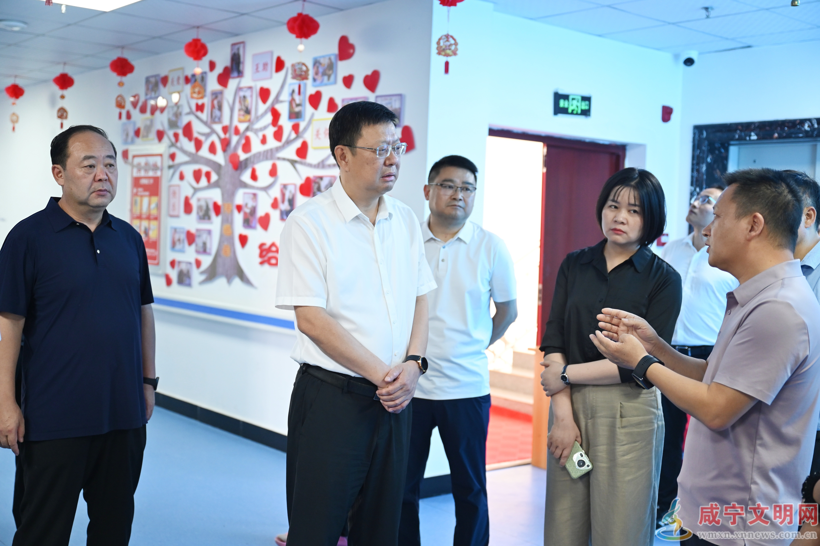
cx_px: 410
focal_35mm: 42
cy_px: 273
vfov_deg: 31.9
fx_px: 956
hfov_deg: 46.4
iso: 1600
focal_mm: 42
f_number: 2.8
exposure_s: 1/125
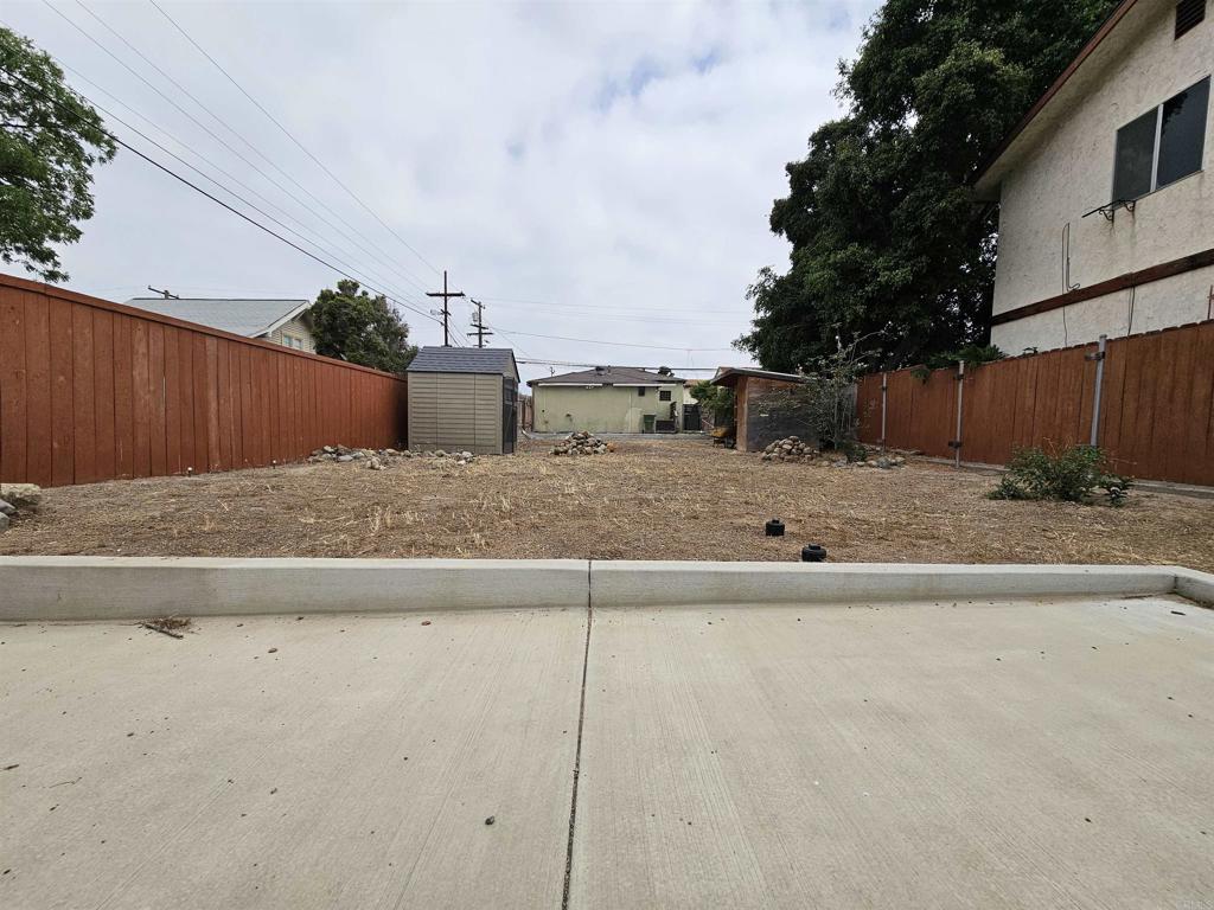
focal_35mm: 13
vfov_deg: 89.9
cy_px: 455
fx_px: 456
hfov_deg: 106.2
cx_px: 607
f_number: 2.2
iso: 50
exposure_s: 1/3758
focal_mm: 2.2
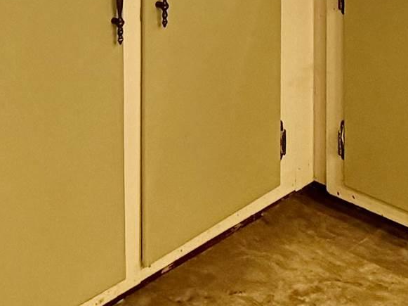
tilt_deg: -3.4
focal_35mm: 127
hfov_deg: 15.3
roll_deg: -0.7
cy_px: -493
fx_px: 1496
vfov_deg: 9.9
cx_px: 393
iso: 320
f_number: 1.78
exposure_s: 1/60
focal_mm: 6.76
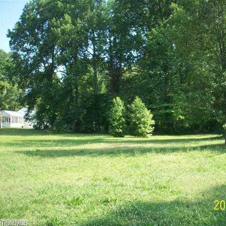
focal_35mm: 44
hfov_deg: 38.0
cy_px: 113
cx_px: 145
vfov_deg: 38.3
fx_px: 325
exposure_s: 1/295
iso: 80
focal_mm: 6.2
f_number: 2.8
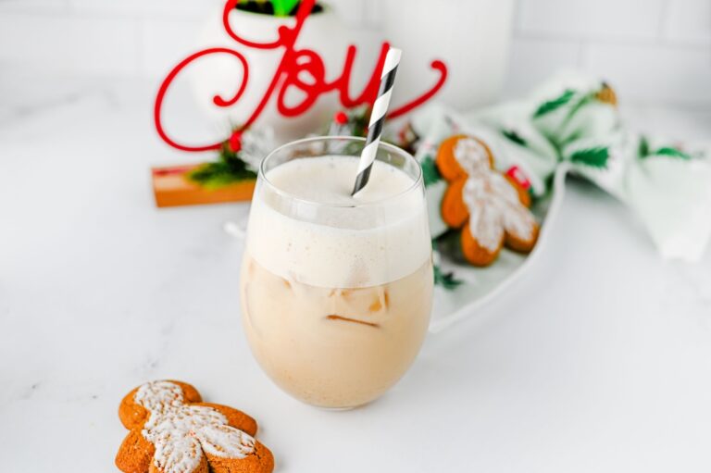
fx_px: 987
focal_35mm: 50
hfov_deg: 39.6
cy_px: 236
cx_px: 356
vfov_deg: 27.0
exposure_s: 1/100
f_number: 4.5
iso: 250
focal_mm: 50
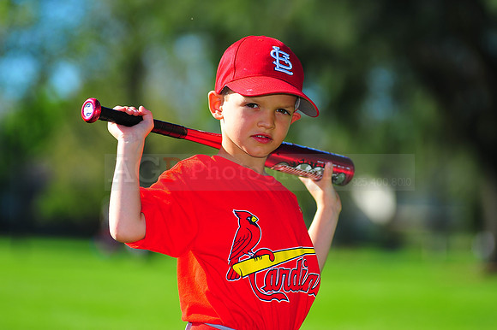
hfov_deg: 11.4
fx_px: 2483
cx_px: 248
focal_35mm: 180
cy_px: 165
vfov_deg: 7.6
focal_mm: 180
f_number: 4
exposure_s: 1/1250
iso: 200
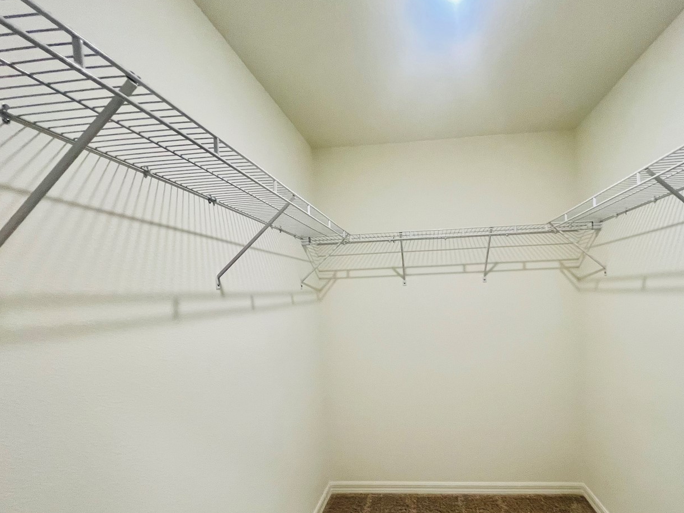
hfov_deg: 90.2
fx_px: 336
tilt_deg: -3.9
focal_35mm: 17
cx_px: 399
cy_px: 311
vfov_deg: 73.8
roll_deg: +2.7
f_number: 1.8
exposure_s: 1/120
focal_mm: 1.57
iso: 250
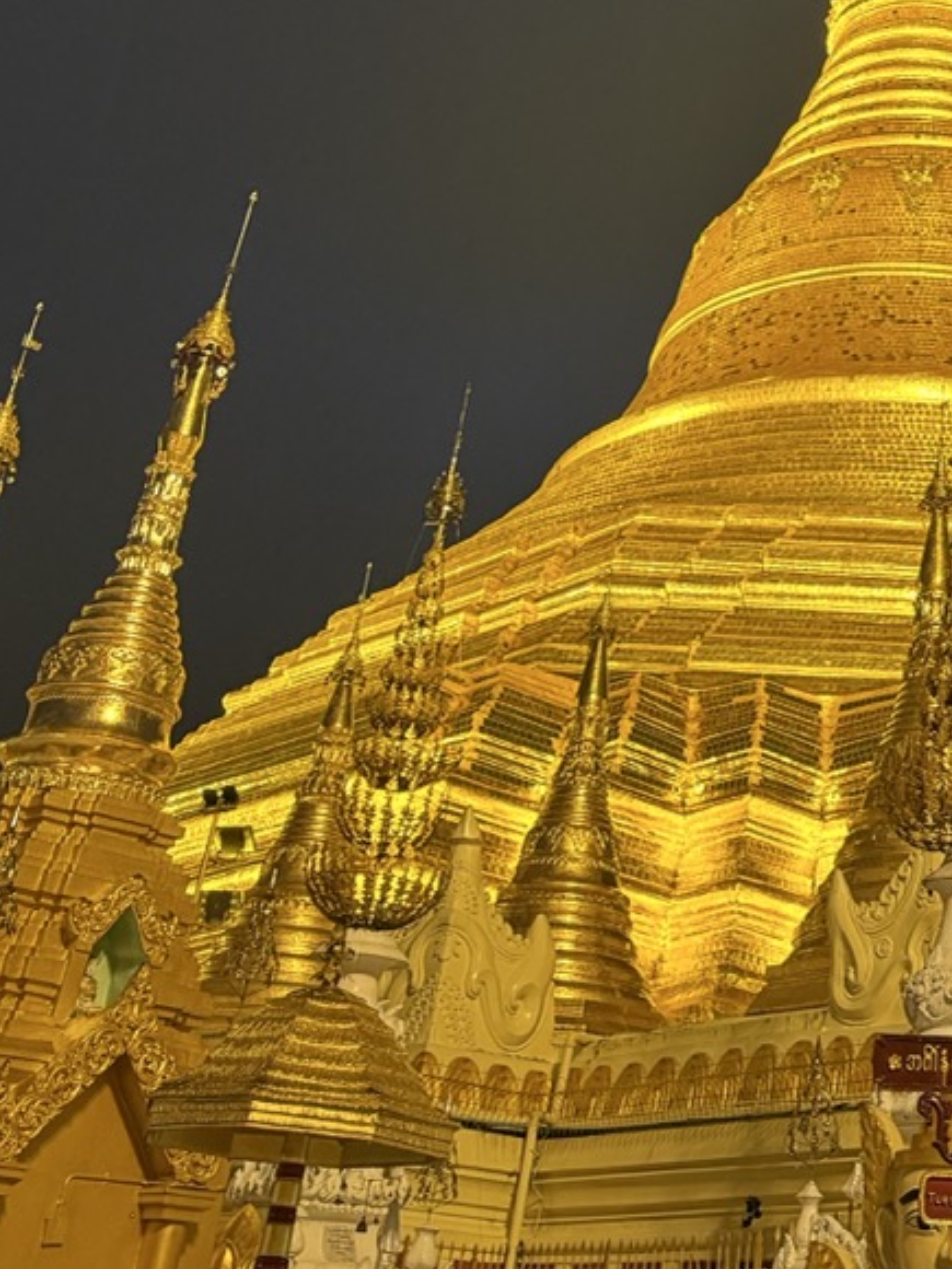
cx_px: 932
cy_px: -33
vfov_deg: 32.9
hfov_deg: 26.2
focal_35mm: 53
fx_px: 1943
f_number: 1.78
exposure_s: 1/50
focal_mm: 6.76
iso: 640
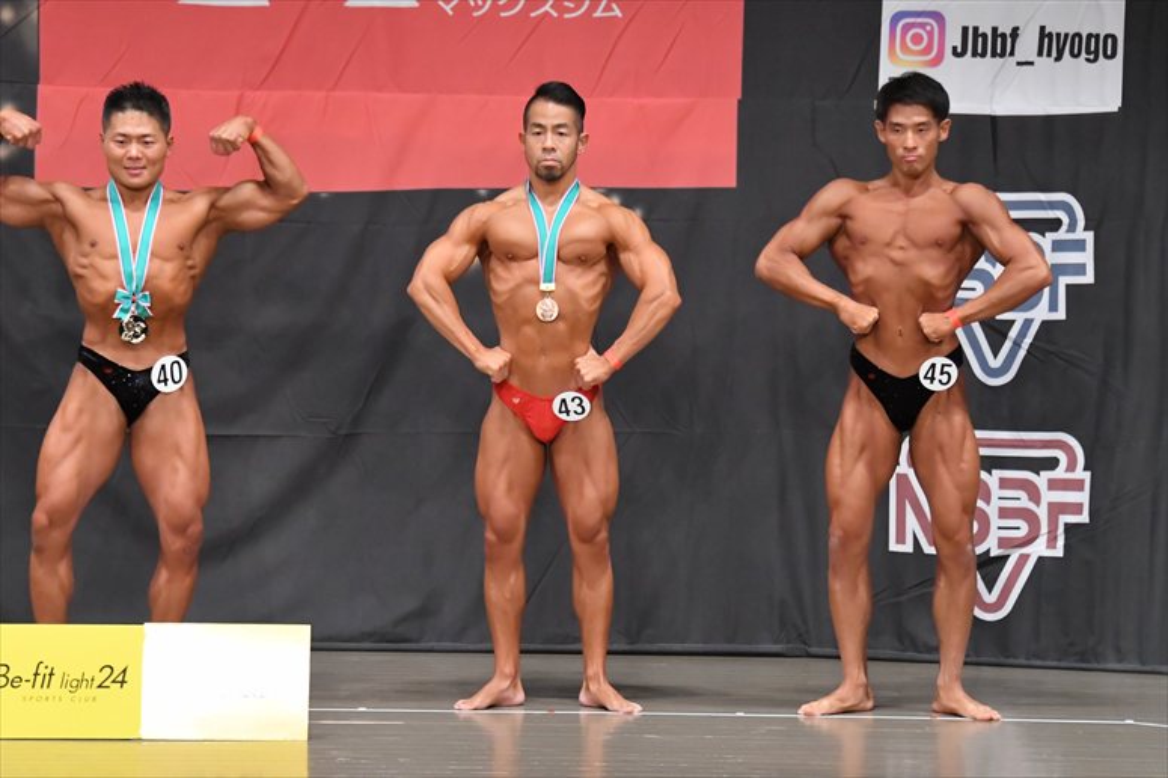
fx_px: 7037
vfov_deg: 6.3
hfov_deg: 9.5
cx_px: 584
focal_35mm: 217
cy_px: 389
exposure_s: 1/400
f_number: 5.6
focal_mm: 145
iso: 6400
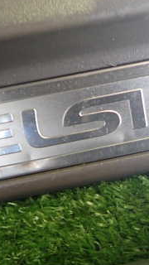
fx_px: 358
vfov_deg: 40.5
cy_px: 148
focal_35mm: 51
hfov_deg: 23.3
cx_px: 107
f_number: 2
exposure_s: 1/30
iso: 200
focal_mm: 4.5
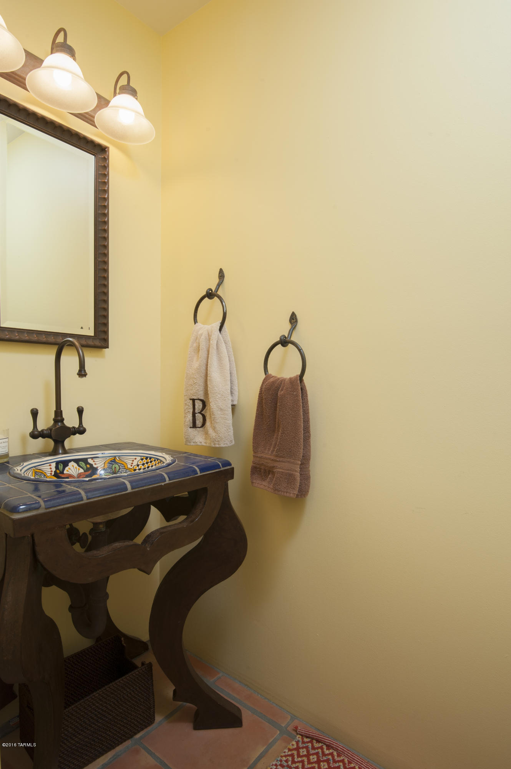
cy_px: 384
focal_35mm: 19
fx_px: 405
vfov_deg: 87.0
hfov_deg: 64.5
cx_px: 256
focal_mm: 19
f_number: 11
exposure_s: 1/20
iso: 400
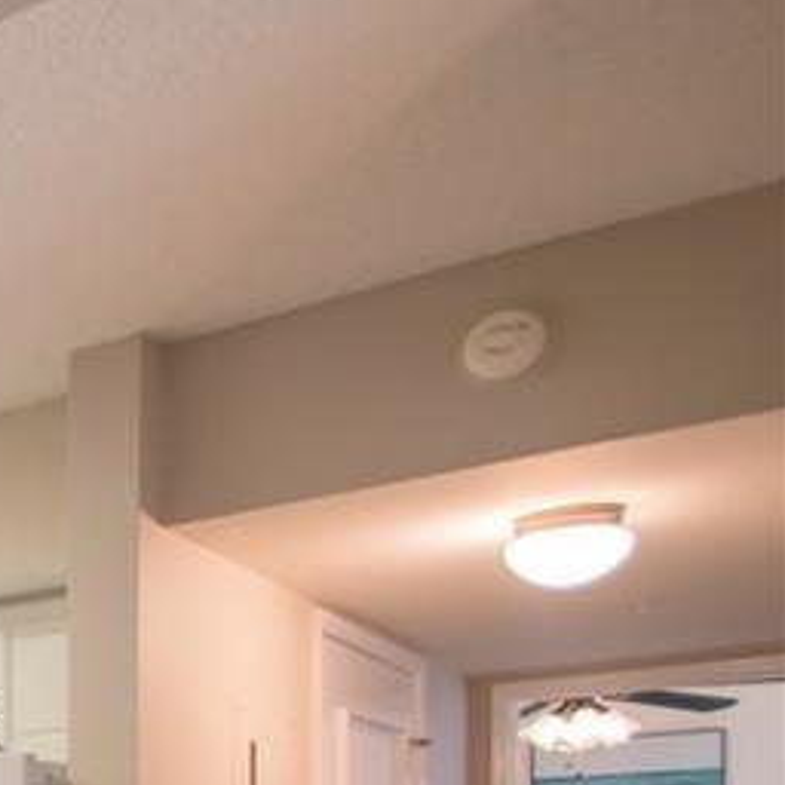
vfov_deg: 31.3
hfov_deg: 19.3
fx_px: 1308
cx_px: -782
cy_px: 751
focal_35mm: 51
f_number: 4
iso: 450
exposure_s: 1/60
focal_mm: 10
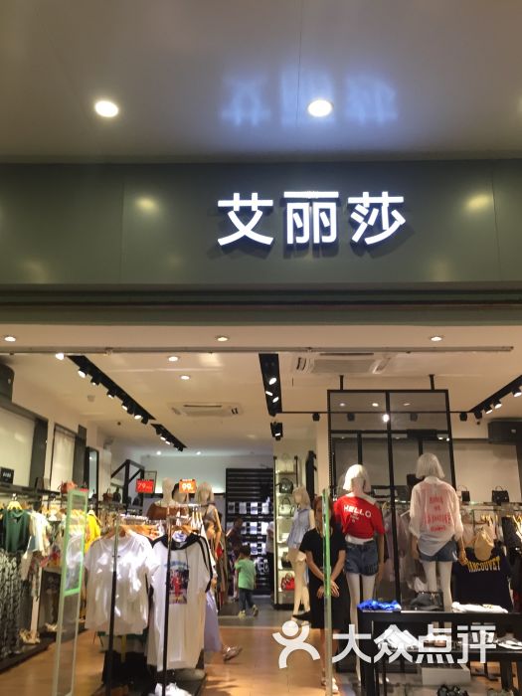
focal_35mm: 29
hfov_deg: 48.2
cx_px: 261
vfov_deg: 61.7
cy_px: 348
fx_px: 583
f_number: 2.2
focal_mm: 4.15
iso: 40
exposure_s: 1/33
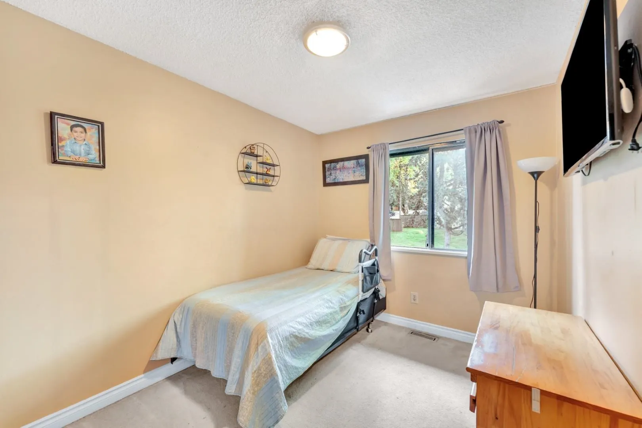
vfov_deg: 77.7
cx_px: 321
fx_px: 266
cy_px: 214
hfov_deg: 100.8
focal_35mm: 15
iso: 400
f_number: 8
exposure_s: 1/2.5
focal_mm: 14.9
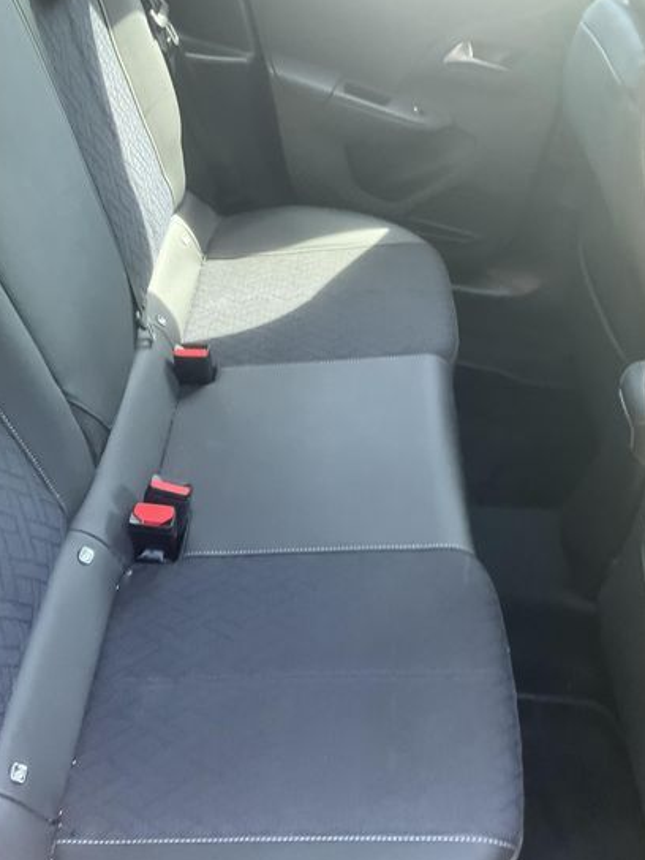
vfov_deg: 56.8
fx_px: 795
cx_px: 337
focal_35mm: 32
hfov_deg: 44.1
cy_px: 408
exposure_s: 1/60
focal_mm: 3
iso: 125
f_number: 1.8
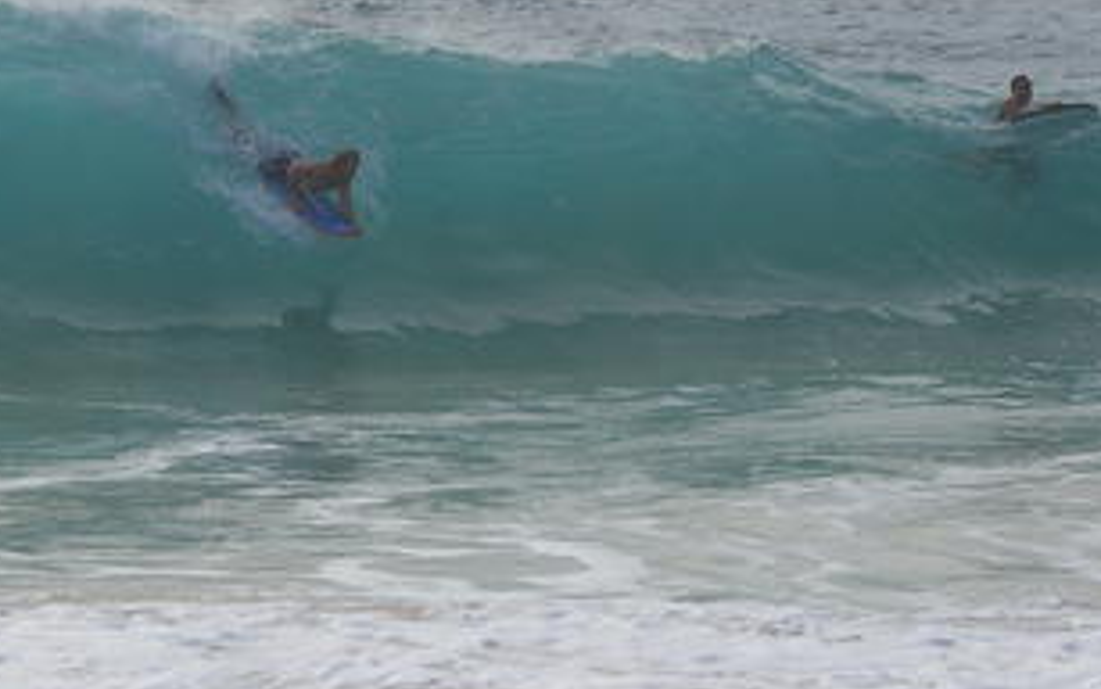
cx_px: 325
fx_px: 6150
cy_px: 264
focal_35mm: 205
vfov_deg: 6.4
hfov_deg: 10.2
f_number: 8
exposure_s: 1/350
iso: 200
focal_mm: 75
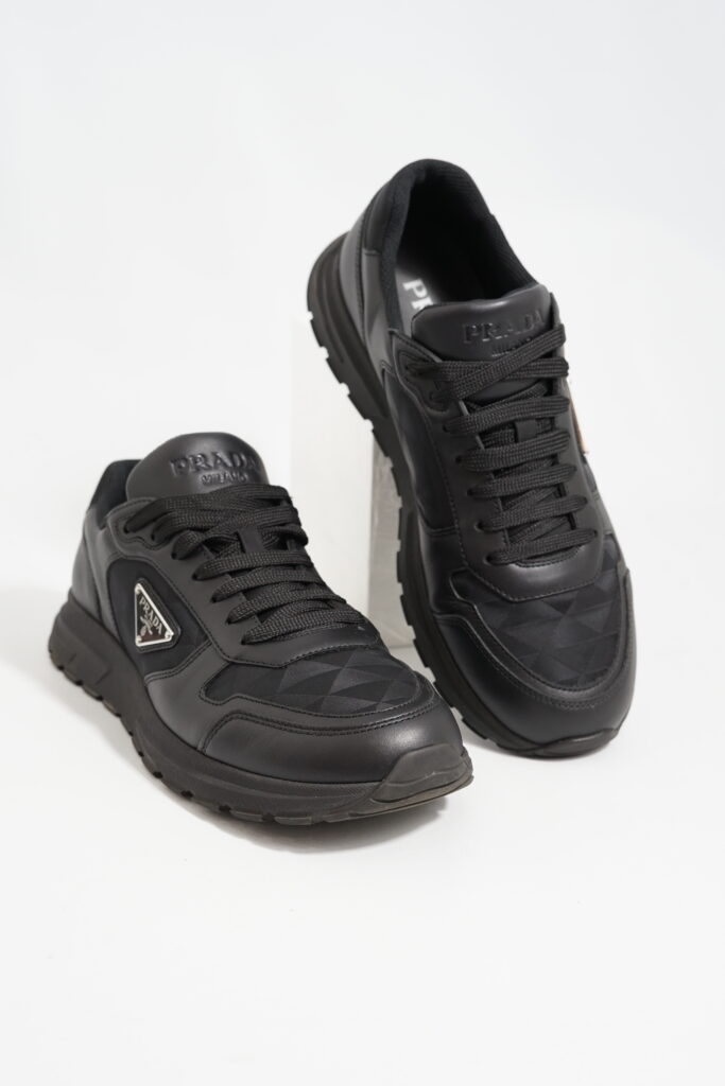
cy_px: 543
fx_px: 1510
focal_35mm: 50
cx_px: 362
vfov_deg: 39.6
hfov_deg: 27.0
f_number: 6.3
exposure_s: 1/20
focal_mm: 50
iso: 640
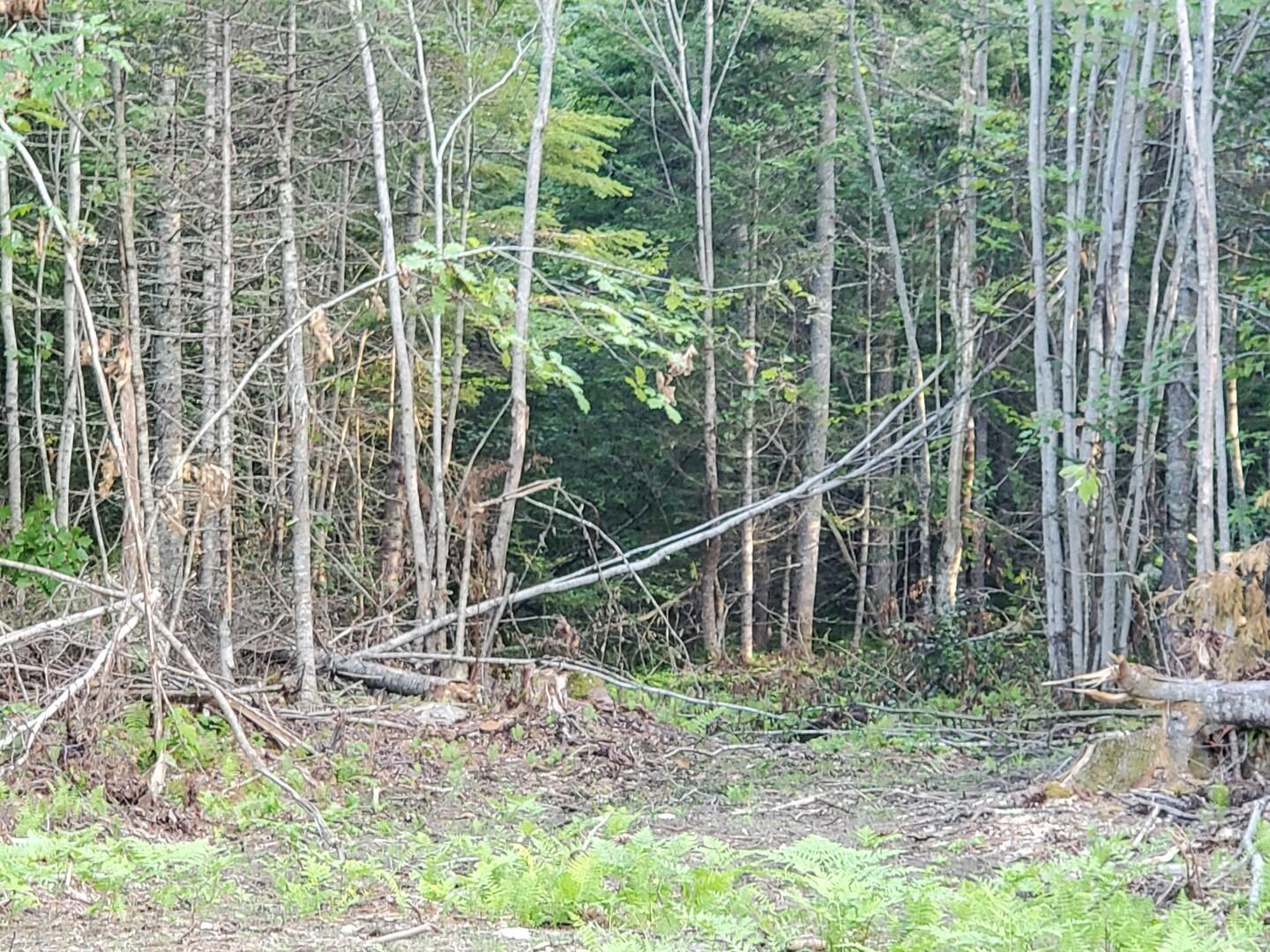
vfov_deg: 28.0
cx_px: 635
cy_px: 476
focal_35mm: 52
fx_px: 1908
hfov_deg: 36.8
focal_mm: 6
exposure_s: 1/30
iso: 160
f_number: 2.4
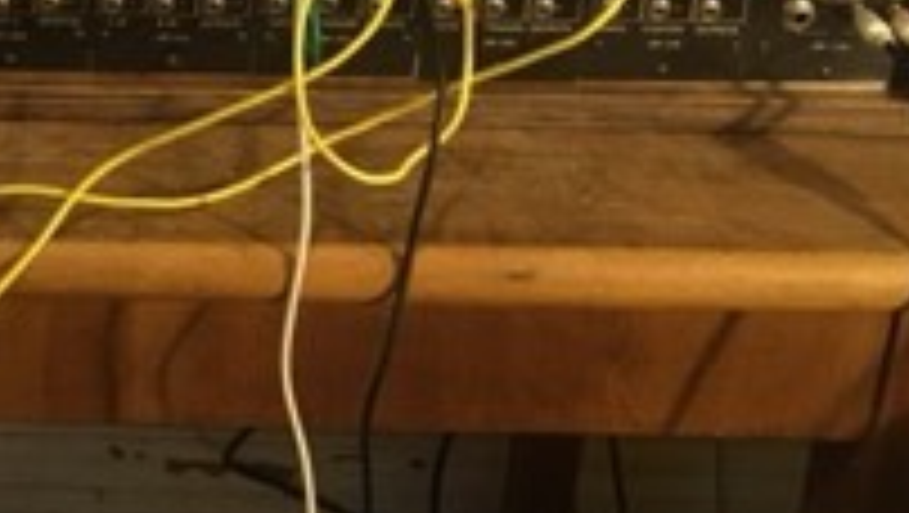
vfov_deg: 15.2
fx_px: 1809
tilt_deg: -18.0
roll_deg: -0.9
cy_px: -194
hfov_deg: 26.6
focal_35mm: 75
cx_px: -4
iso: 200
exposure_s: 1/20
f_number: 2.2
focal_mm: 4.15
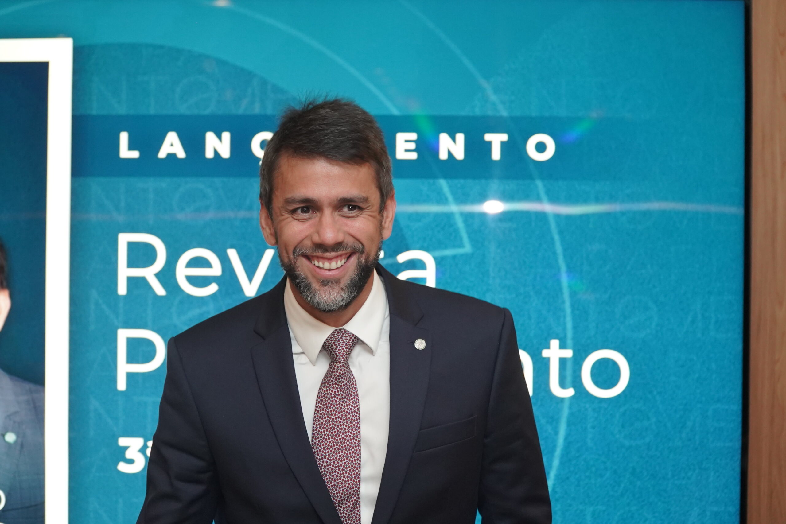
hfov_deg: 24.2
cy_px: 262
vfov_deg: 16.3
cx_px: 393
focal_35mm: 84
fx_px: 1834
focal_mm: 56
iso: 2500
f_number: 4
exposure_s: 1/160
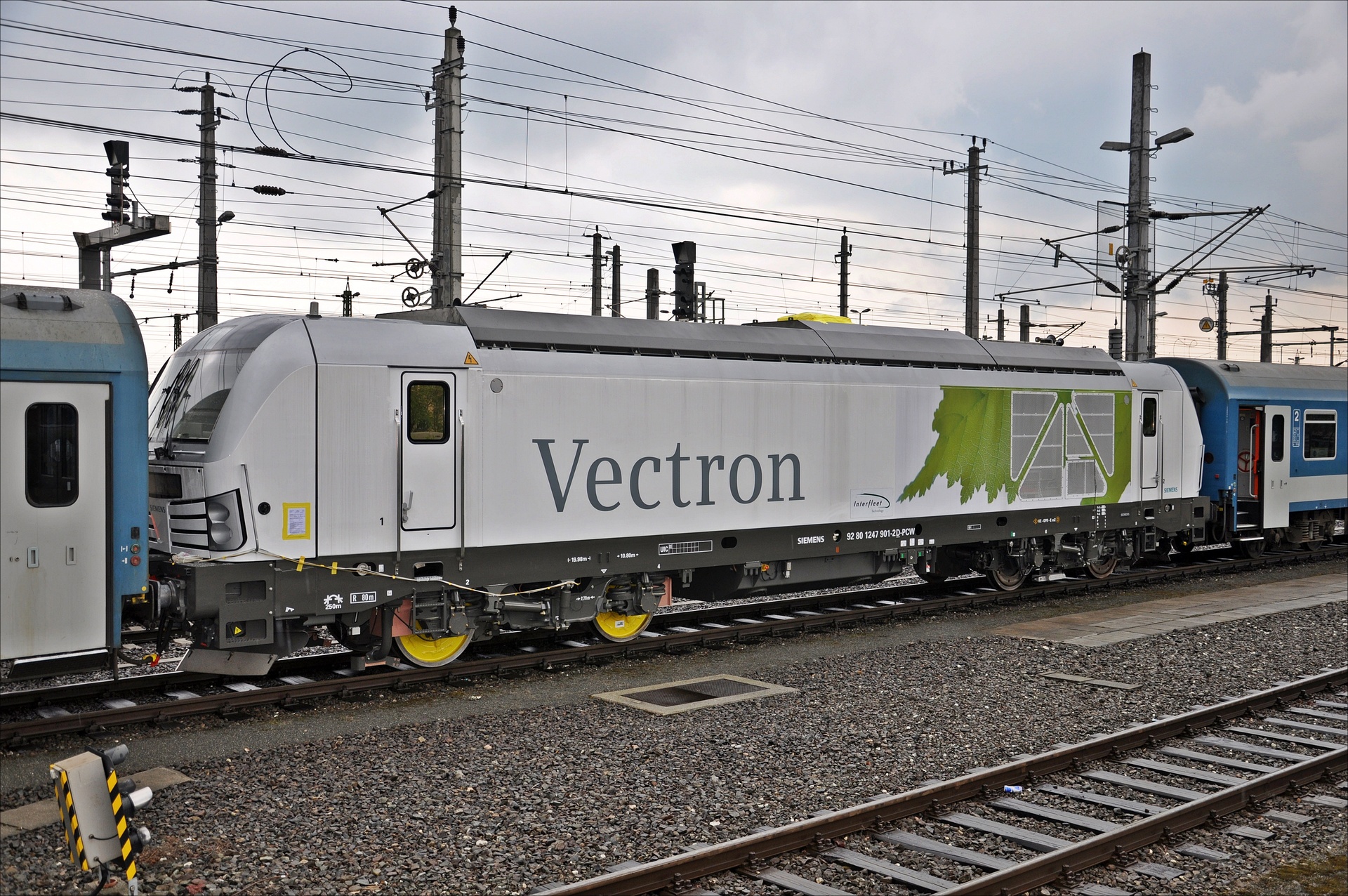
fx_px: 1403
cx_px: 674
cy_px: 448
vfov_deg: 35.4
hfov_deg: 51.3
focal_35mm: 38
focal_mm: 25
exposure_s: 1/200
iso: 200
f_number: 4.5
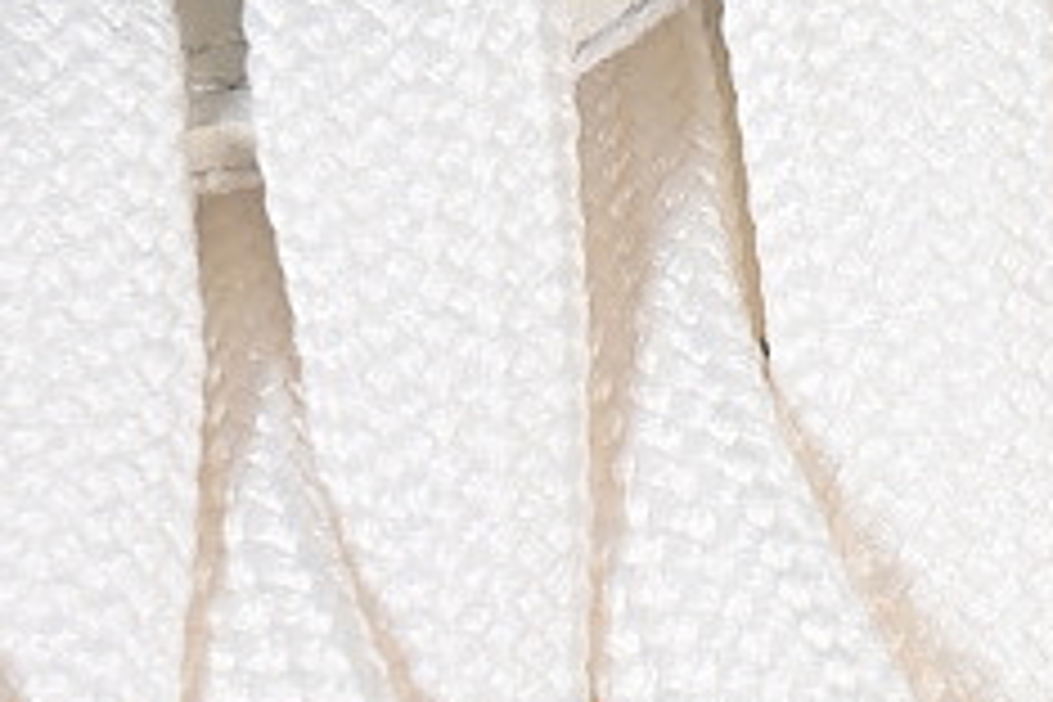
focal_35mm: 346
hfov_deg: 5.8
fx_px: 10120
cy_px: 338
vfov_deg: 4.0
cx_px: 1989
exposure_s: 1/100
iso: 160
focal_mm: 50
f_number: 7.1
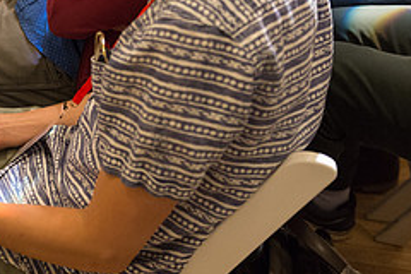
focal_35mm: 82
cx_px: -62
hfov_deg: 23.0
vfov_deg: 16.5
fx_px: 936
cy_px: 59
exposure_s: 1/125
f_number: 3.5
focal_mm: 34
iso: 3200
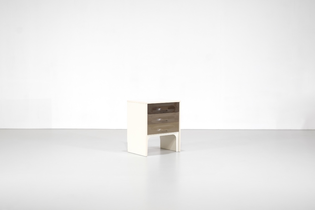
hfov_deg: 37.5
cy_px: 105
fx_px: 464
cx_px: 158
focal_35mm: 53
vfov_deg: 25.5
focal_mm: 35
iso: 400
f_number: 8
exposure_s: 1/15
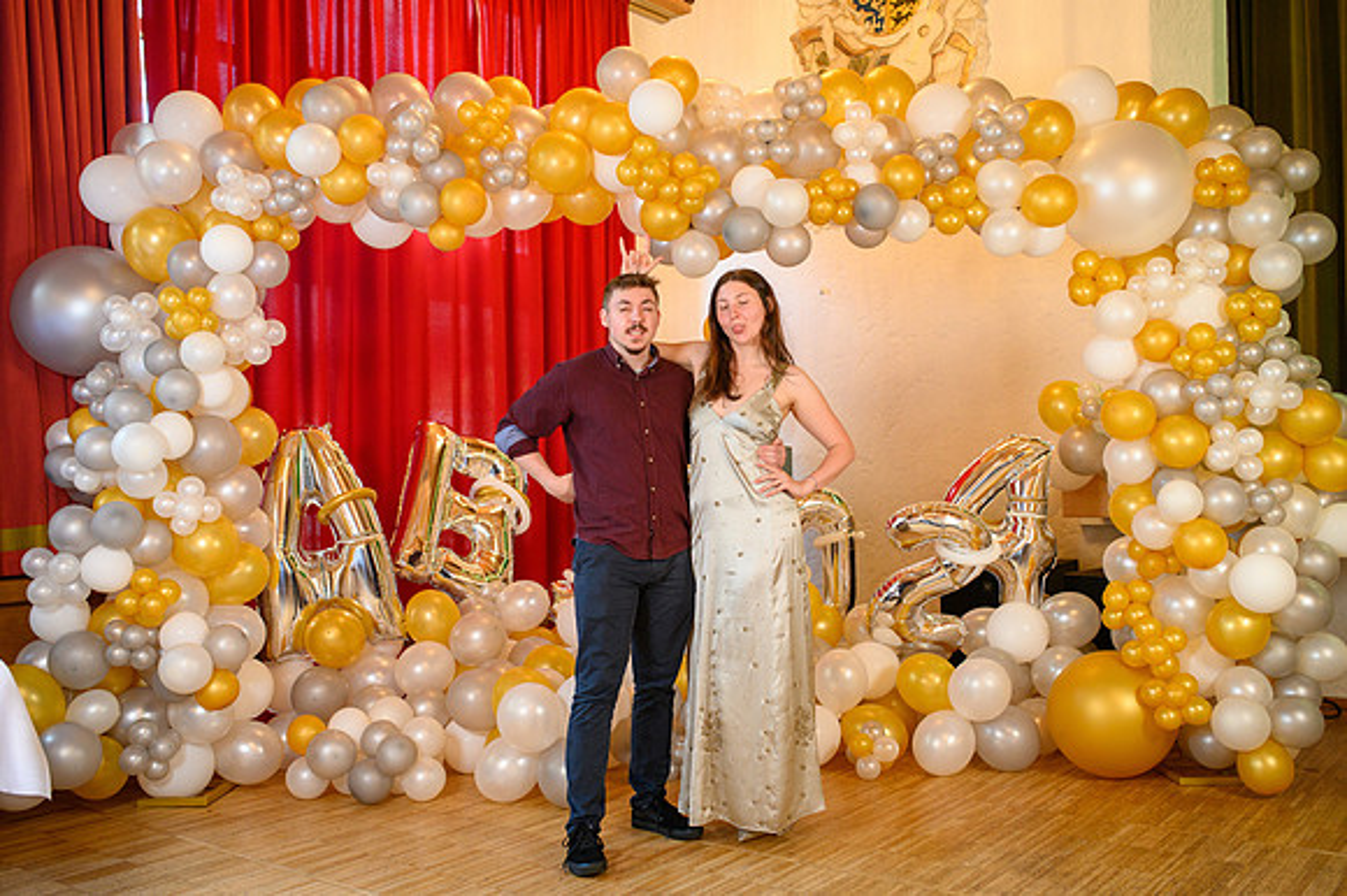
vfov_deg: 37.8
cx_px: 674
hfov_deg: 54.5
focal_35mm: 35
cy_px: 448
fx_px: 1309
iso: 1250
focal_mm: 35
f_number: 3.5
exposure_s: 1/100
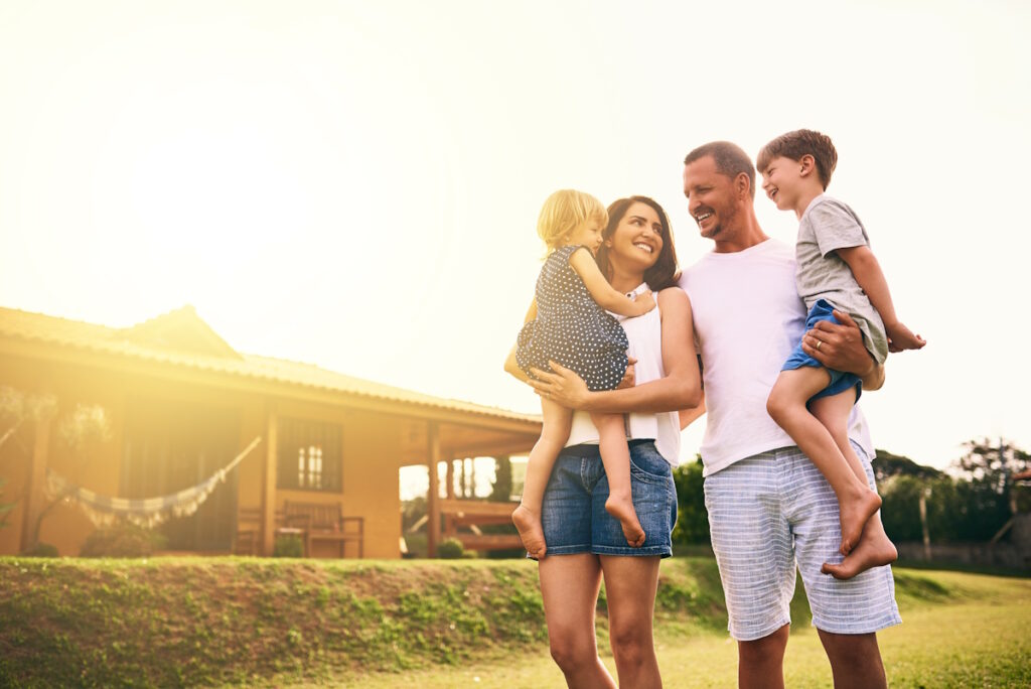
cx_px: 516
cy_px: 344
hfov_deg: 54.4
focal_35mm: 35
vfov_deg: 37.9
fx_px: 1003
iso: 200
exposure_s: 1/2500
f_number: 2.2
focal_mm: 35
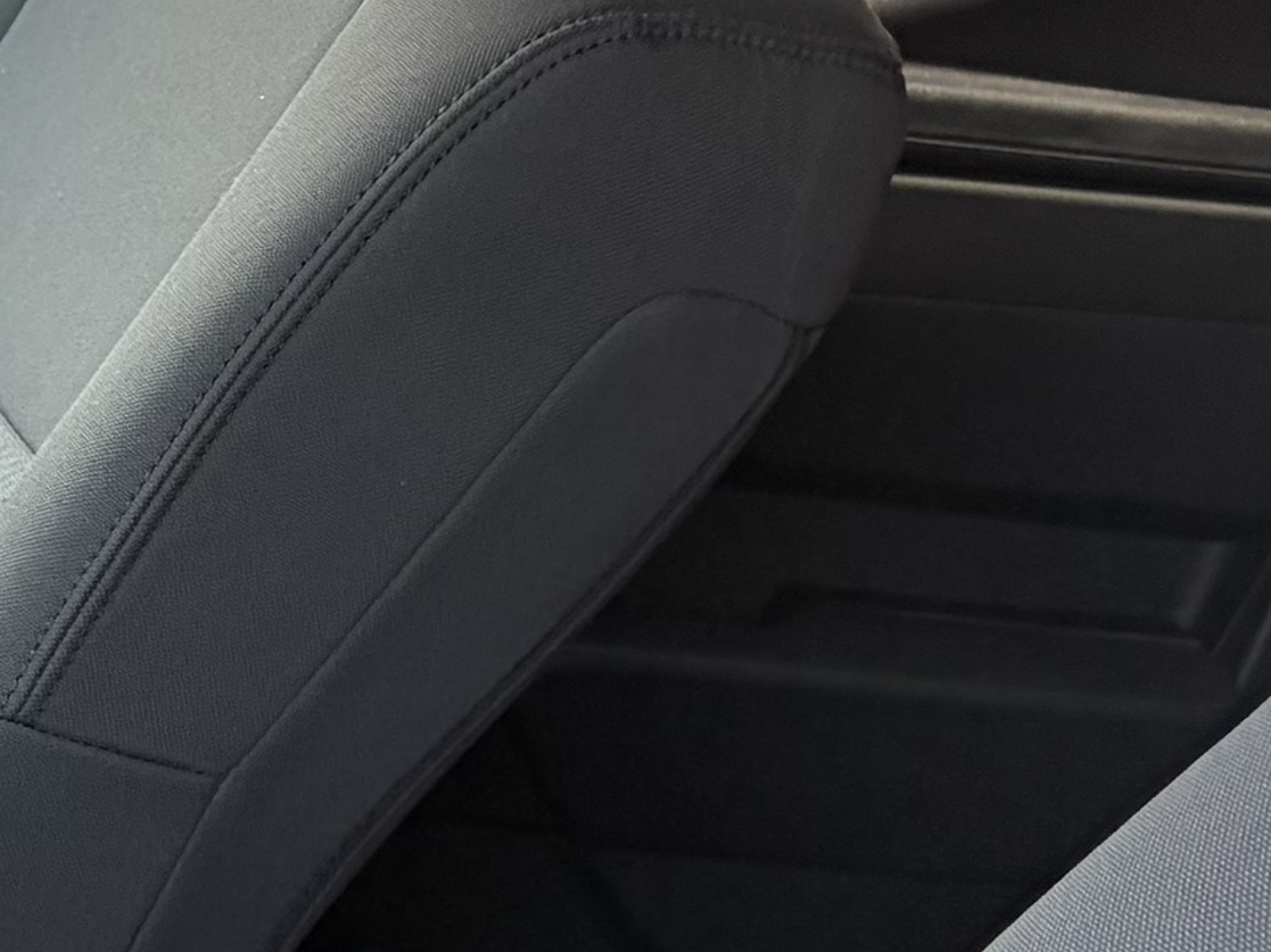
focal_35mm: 133
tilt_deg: -21.9
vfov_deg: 10.9
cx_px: -782
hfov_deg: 13.7
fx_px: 4882
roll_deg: -10.5
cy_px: 1218
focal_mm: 5.96
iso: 100
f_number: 1.6
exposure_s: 1/222
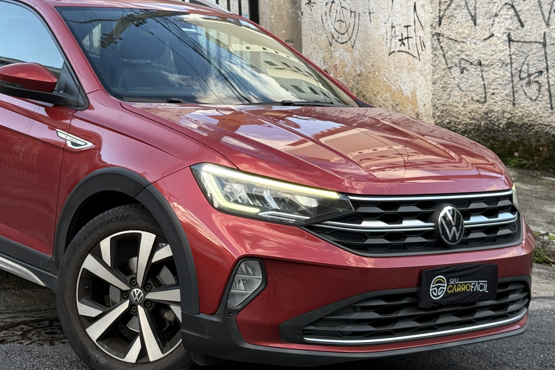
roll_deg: +3.3
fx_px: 1172
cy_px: 97
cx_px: 182
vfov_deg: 17.8
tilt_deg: -7.2
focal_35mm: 76
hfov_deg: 26.5
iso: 64
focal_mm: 6.76
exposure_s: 1/241
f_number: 1.78
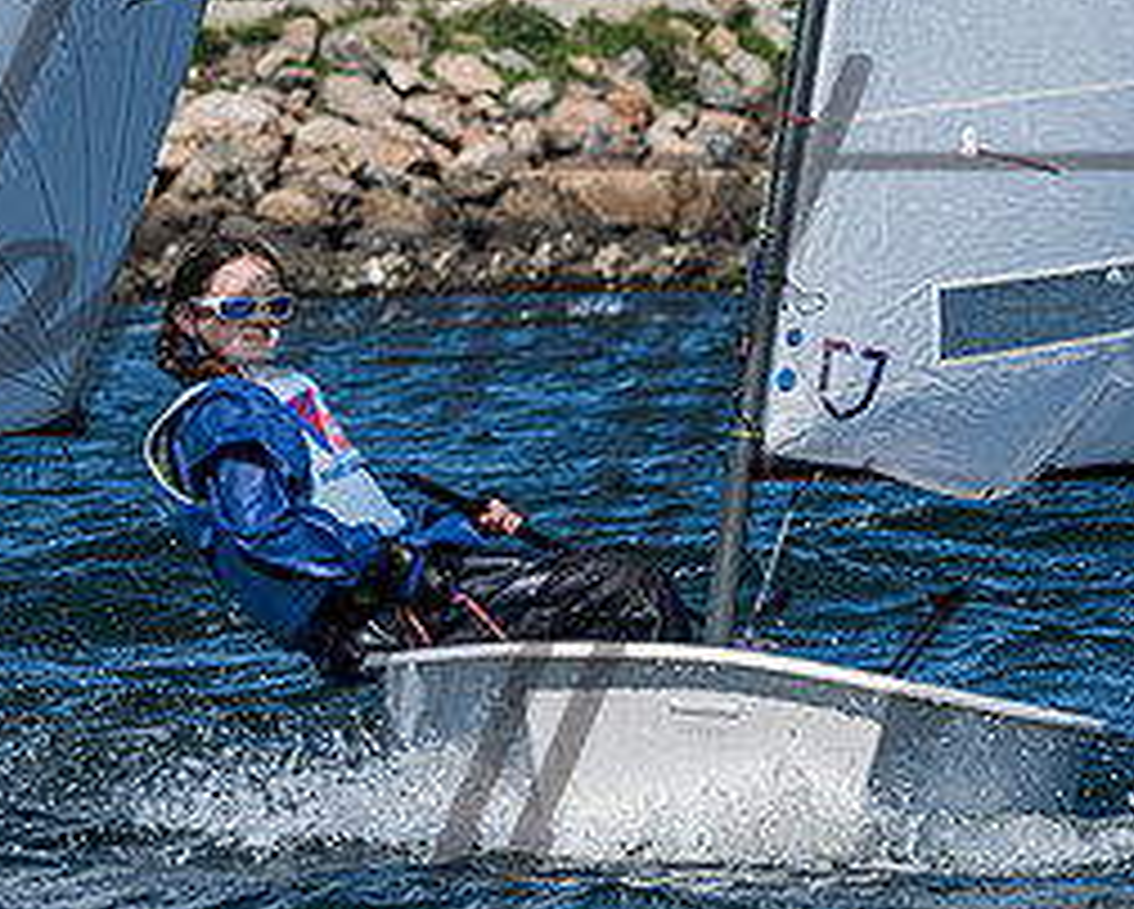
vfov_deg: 2.9
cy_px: 452
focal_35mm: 529
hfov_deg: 3.7
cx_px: 195
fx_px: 17768
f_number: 9
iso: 320
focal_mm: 190
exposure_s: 1/1000
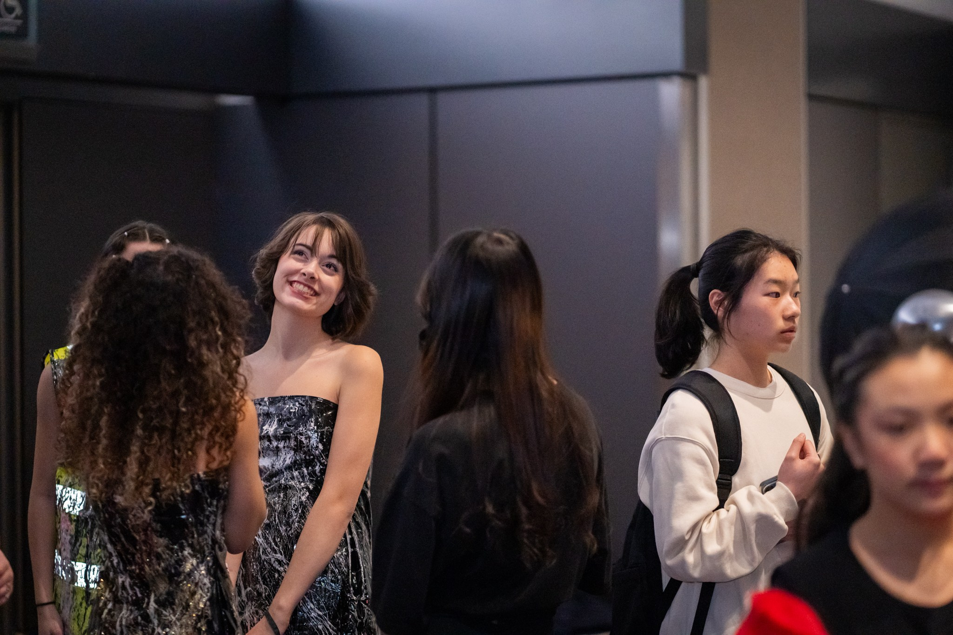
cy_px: 318
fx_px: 2250
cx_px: 476
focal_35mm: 85
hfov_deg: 23.9
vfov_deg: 16.1
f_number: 1.8
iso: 5000
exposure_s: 1/1000
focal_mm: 85
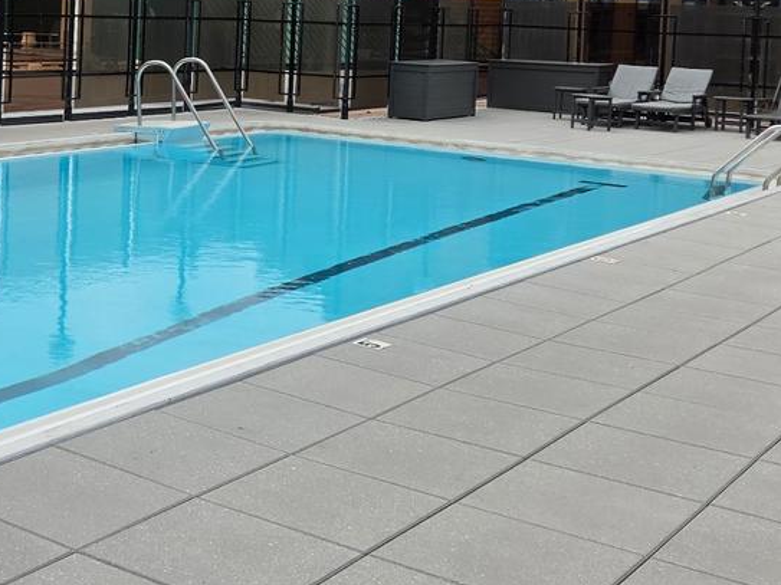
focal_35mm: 61
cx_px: 72
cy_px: 42
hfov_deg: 30.3
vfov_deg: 23.3
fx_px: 1376
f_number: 1.8
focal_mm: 5.4
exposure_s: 1/6836
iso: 80
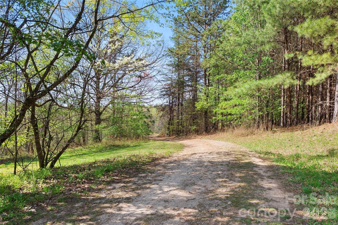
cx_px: 169
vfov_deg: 50.4
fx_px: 239
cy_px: 112
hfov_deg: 70.4
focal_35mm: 26
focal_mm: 17
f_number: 9
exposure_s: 1/60
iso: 250
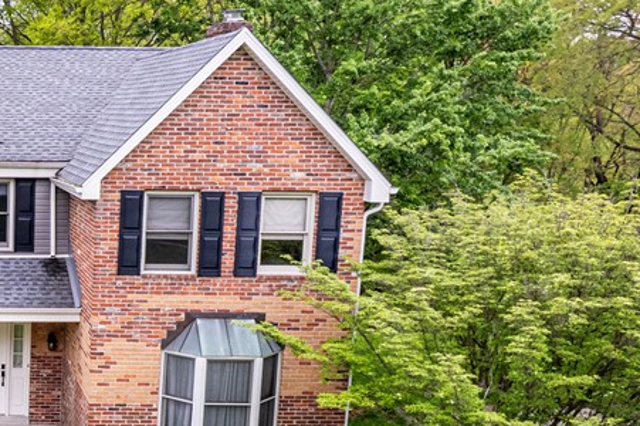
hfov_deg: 31.7
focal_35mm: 53
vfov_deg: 25.4
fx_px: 942
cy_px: 261
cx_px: -118
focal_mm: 8.38
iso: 200
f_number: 2.8
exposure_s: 1/120
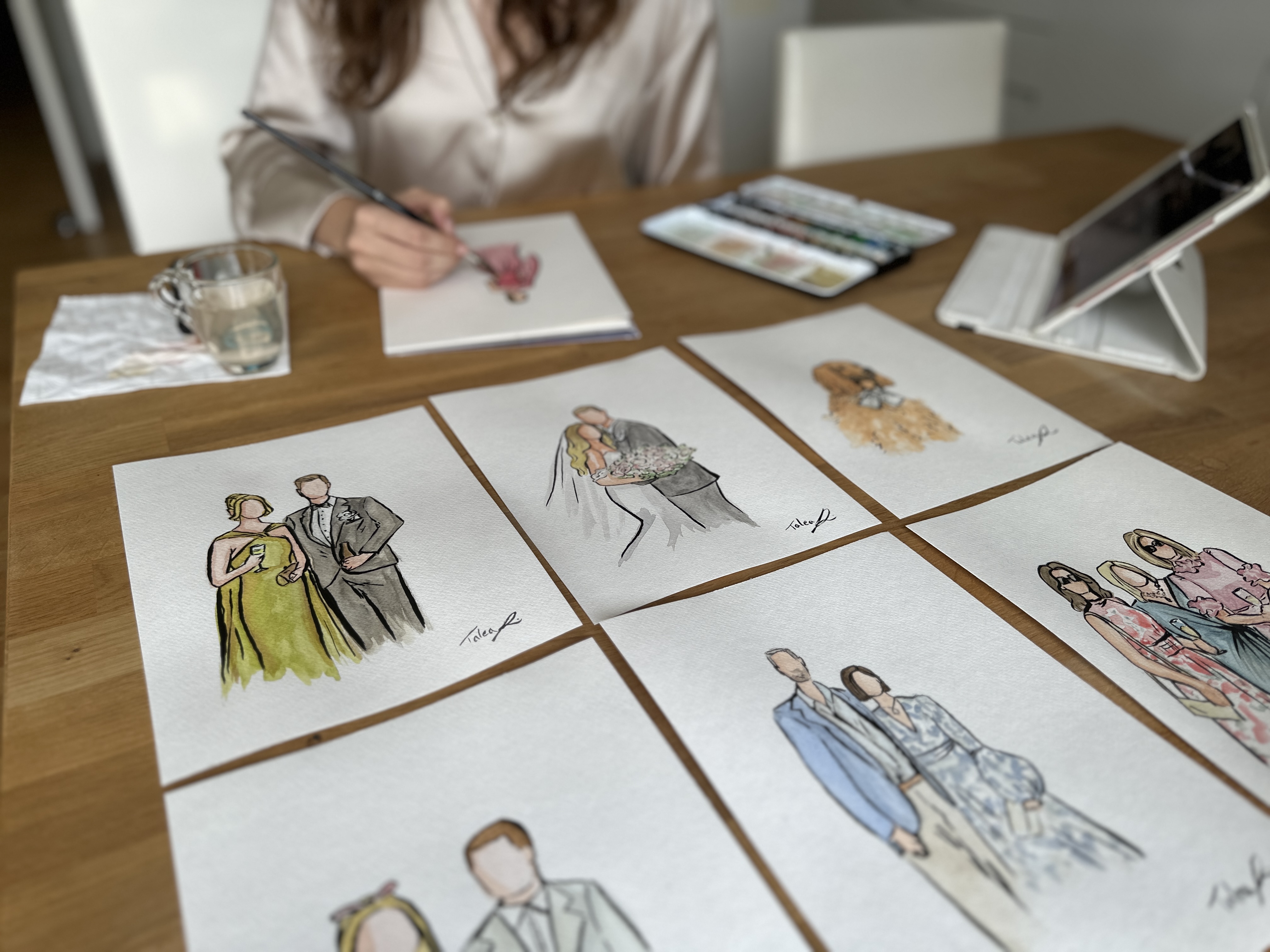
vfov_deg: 56.8
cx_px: 635
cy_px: 476
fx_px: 881
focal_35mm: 24
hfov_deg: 71.6
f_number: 1.78
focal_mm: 6.86
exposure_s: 1/244
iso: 80
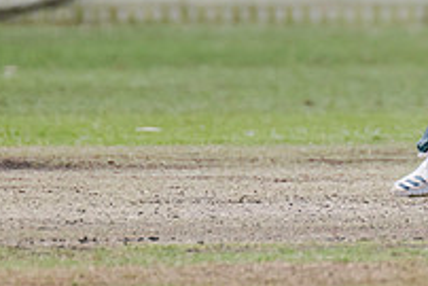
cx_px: 503
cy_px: -114
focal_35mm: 1836
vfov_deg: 0.8
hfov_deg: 1.1
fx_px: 21843
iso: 800
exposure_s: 1/2500
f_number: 6.3
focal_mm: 600
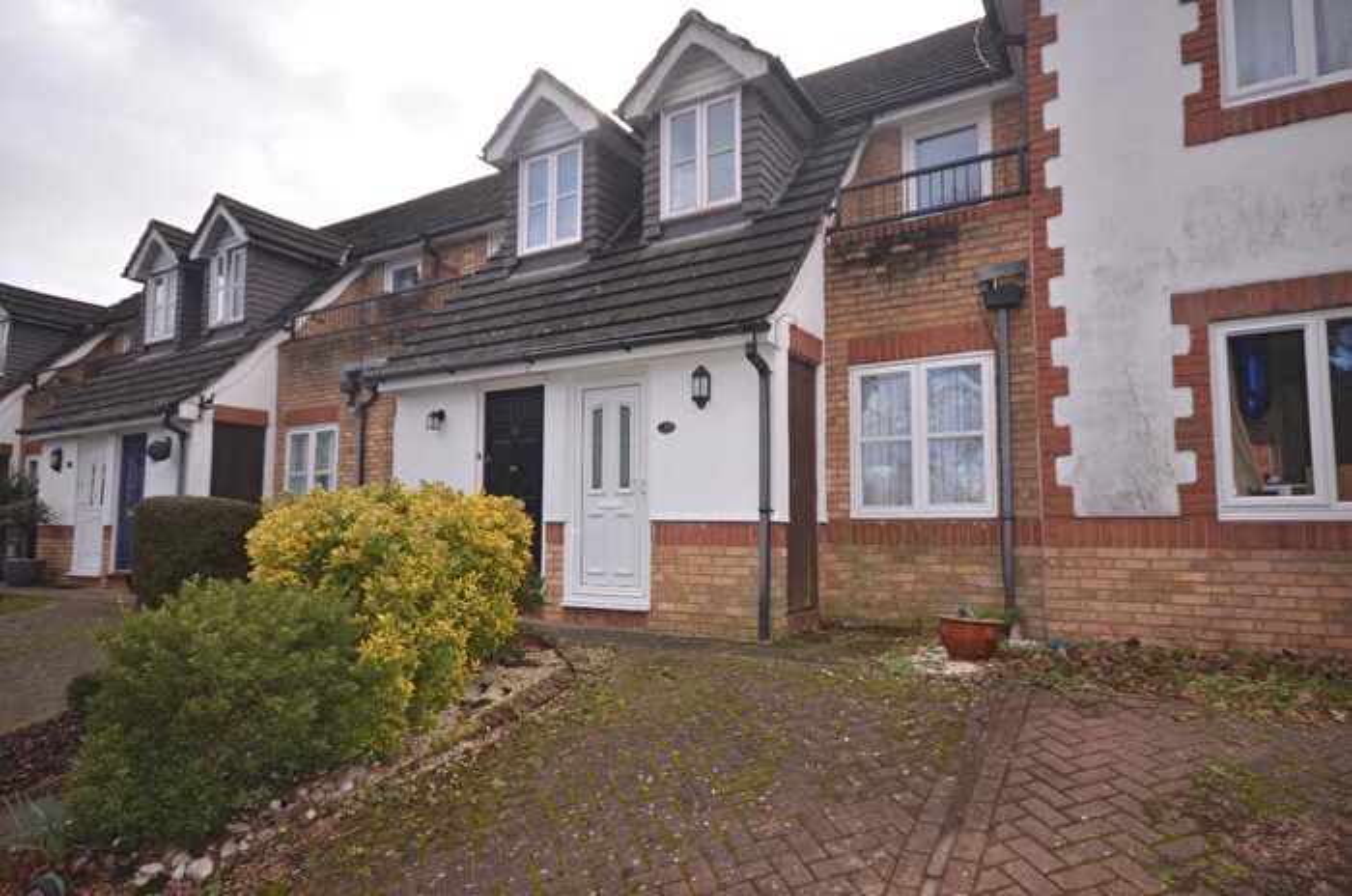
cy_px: 448
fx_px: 787
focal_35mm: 21
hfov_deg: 81.3
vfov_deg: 59.3
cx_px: 676
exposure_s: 1/200
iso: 200
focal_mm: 14
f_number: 4.8
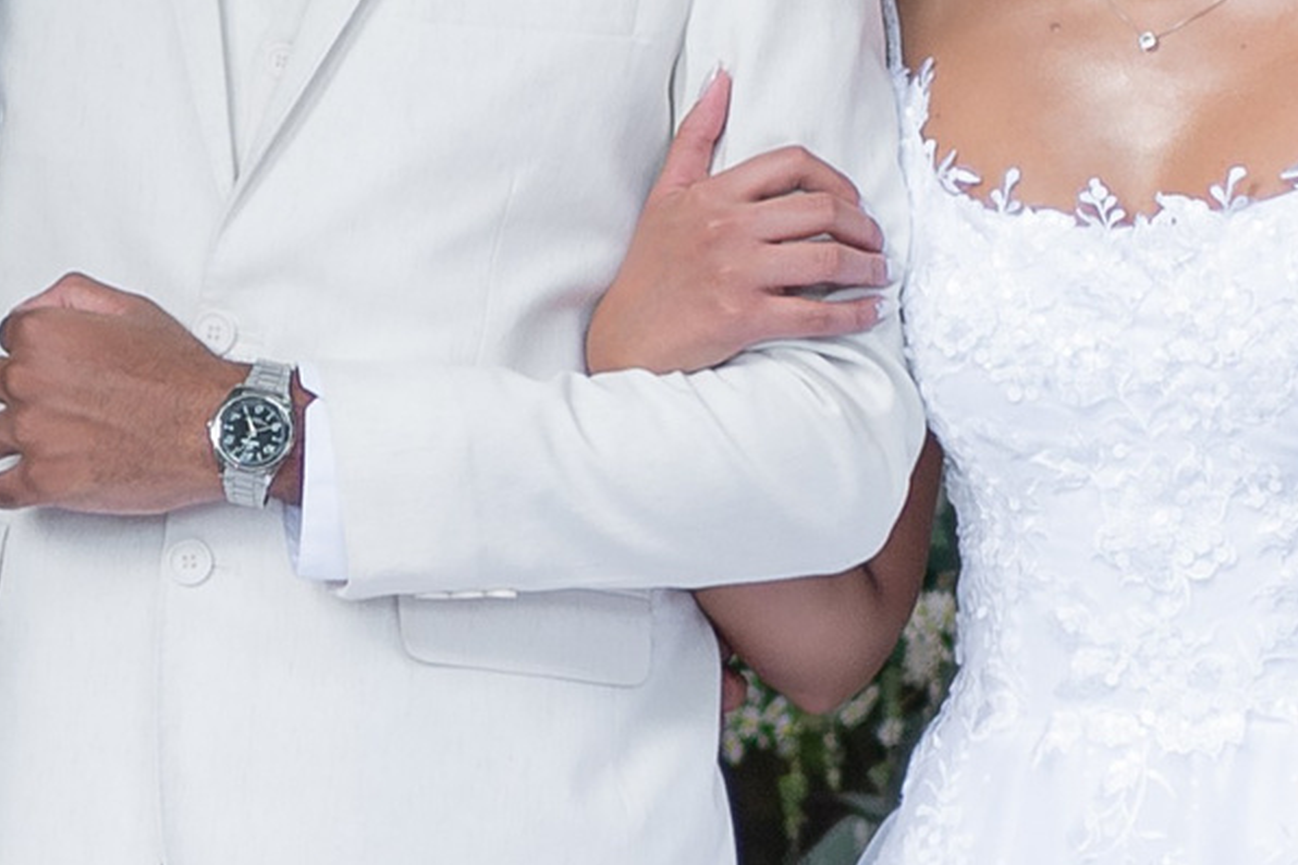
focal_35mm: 230
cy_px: 169
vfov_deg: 6.0
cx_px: 389
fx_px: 8290
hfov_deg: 8.9
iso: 640
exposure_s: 1/400
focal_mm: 35
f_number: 1.4
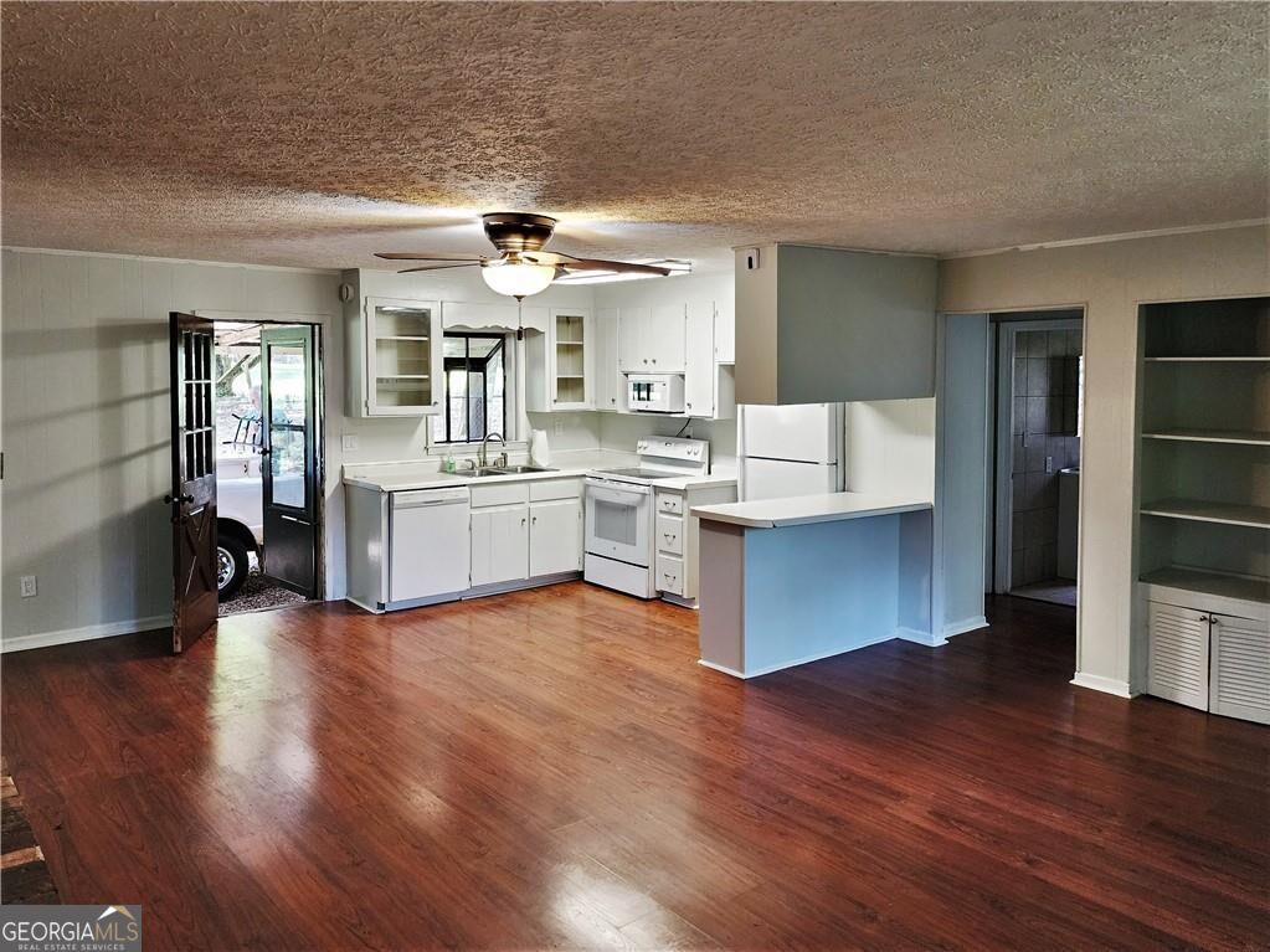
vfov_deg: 58.9
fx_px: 844
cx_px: 635
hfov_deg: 73.9
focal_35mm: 23
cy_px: 476
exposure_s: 1/120
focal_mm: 6.4
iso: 500
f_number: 1.8
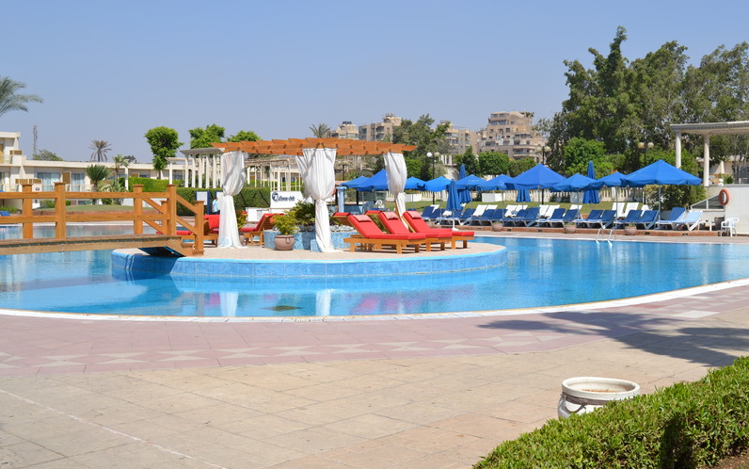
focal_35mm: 43
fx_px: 878
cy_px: 239
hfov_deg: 46.2
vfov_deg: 29.9
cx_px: 374
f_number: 9
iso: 100
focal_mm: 28
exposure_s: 1/320
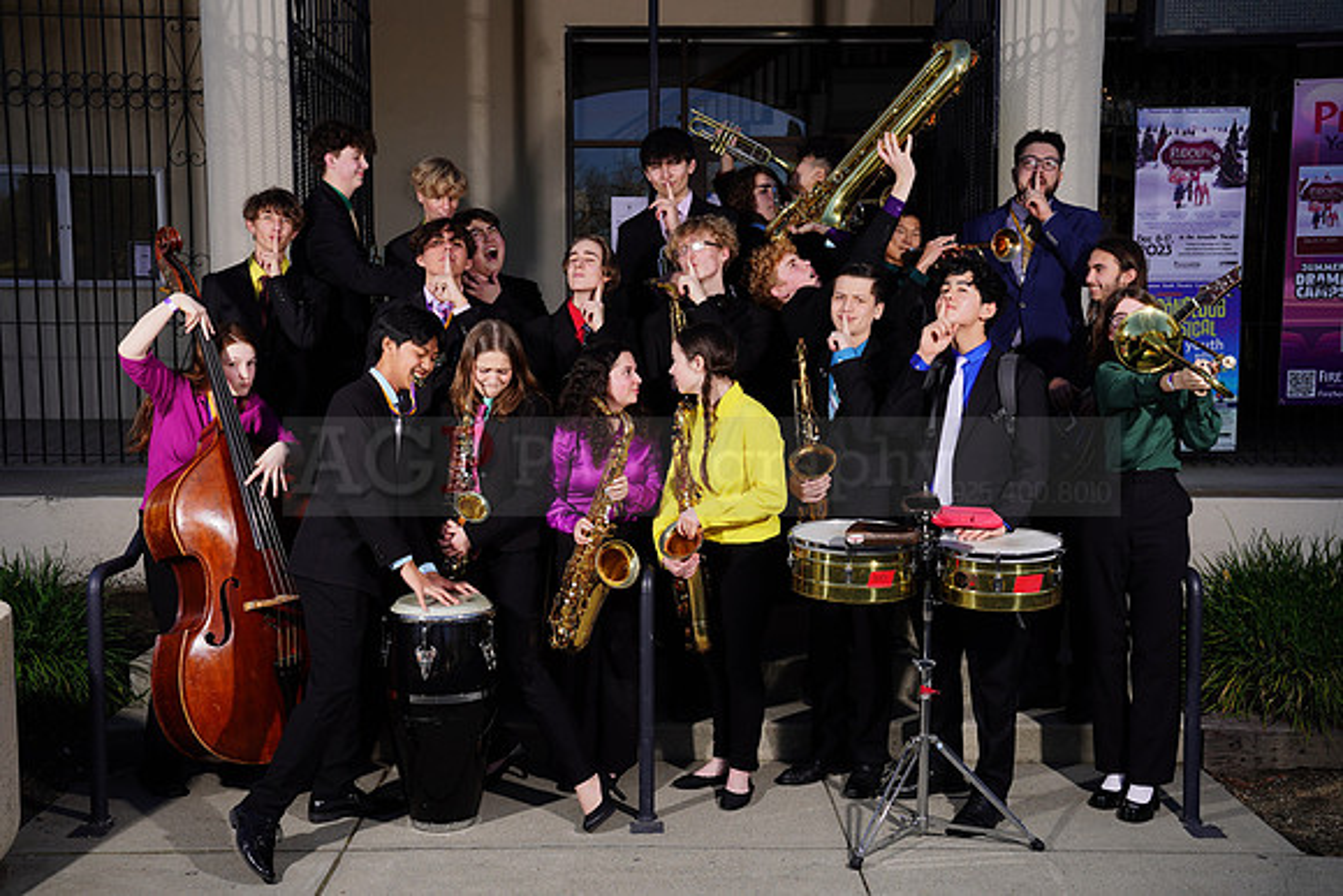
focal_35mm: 38
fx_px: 1418
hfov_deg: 50.7
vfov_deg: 35.1
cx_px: 672
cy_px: 448
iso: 100
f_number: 8
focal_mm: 38
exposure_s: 1/250
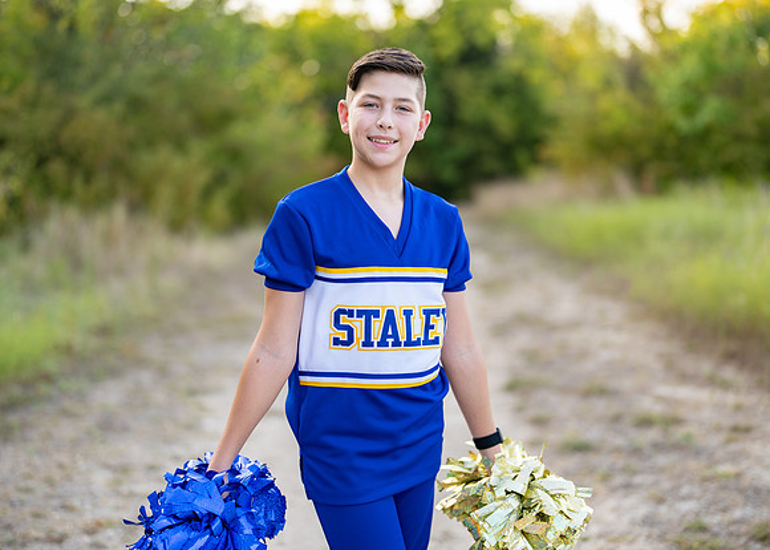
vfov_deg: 25.5
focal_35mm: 56
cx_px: 388
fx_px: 1217
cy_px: 261
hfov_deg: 35.1
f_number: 1.2
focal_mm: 50
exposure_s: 1/800
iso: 100
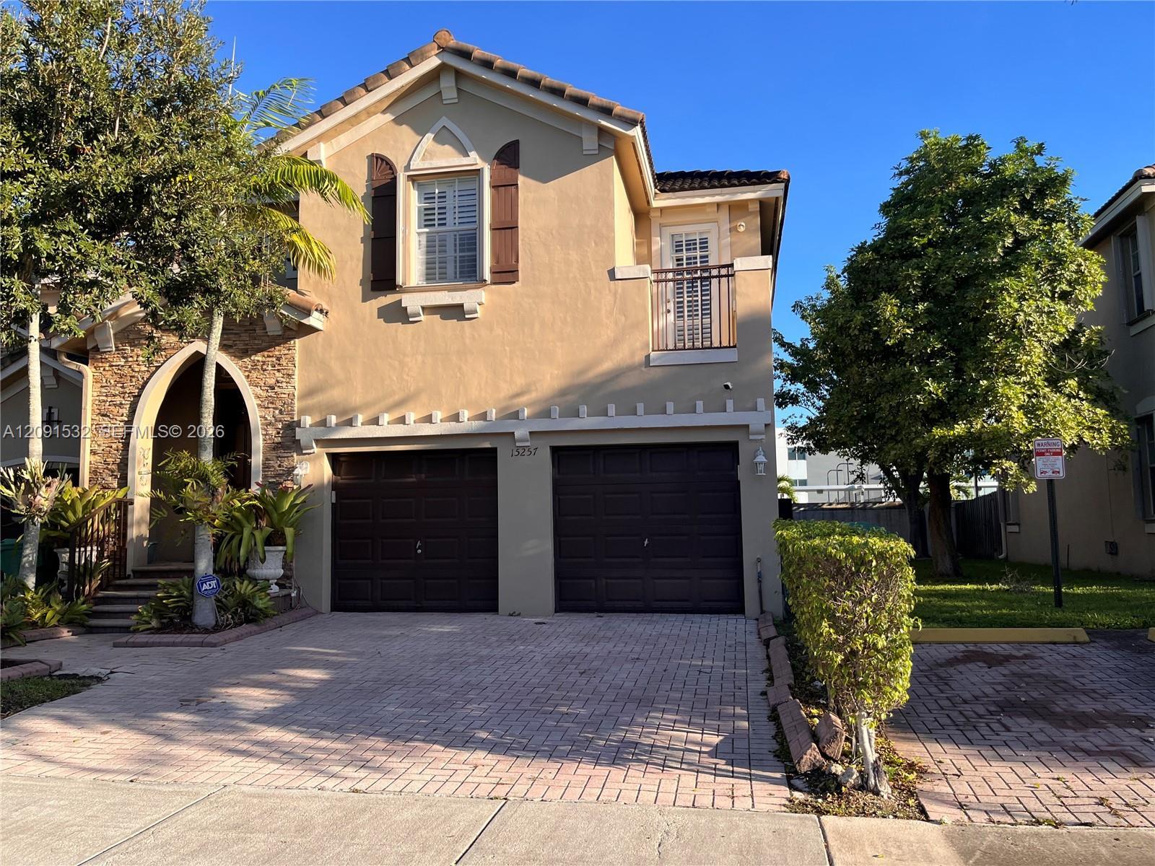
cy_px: 433
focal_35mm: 26
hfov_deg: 67.3
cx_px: 578
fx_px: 868
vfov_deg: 53.1
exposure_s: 1/1294
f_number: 1.6
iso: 50
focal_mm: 5.1
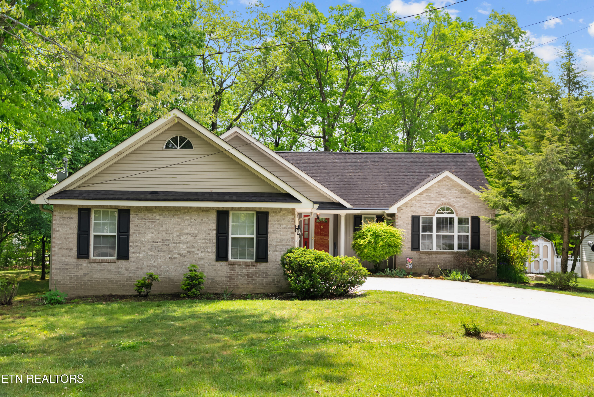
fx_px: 568
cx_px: 297
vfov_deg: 38.5
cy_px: 198
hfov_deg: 55.2
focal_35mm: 34
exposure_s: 1/60
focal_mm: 34.4
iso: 125
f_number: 4
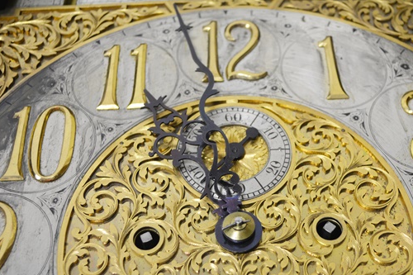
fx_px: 619
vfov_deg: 25.0
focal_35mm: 54
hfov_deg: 36.8
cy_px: 164
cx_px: 243
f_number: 4.5
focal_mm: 30
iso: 640
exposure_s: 1/60
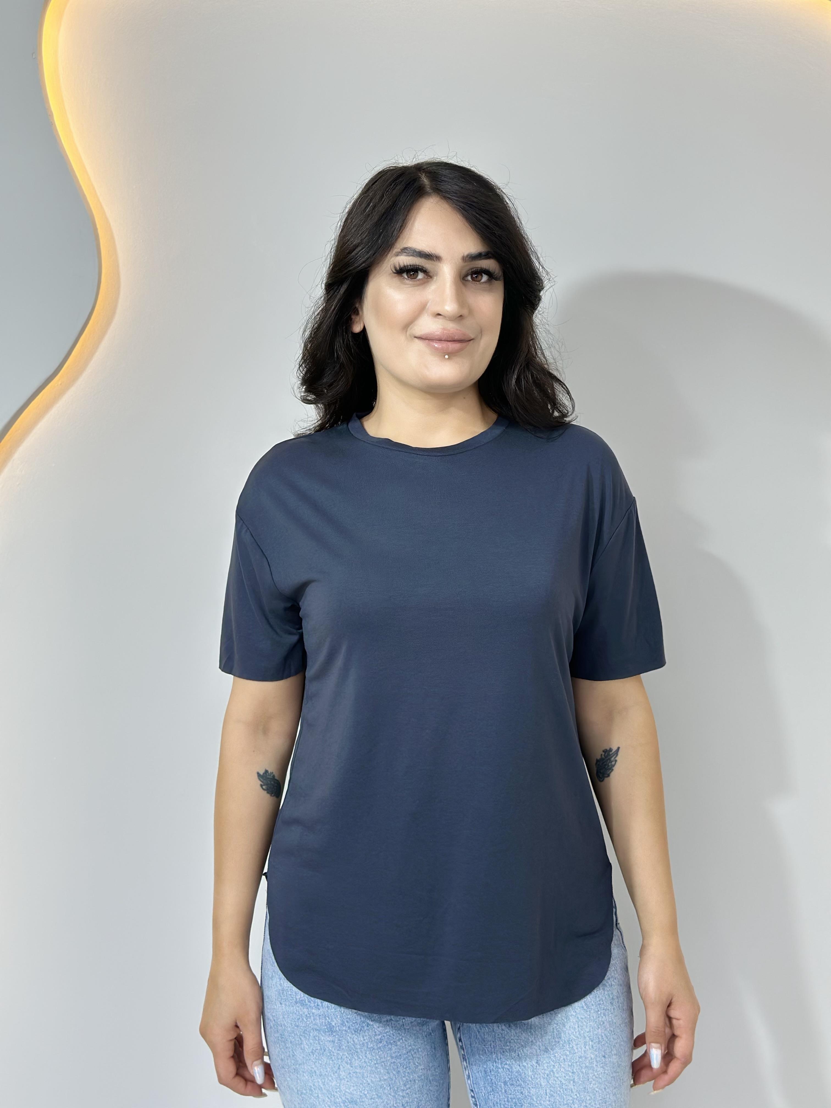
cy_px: 554
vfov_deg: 39.7
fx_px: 1536
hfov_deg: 30.3
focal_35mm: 48
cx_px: 416
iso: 64
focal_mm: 6.86
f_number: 1.78
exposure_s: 1/109
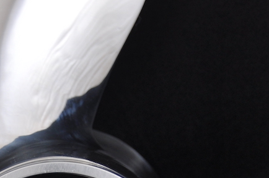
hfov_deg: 9.7
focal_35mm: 213
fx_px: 1589
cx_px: 58
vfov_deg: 6.4
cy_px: 202
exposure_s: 1/13
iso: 200
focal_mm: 35
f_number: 4.5
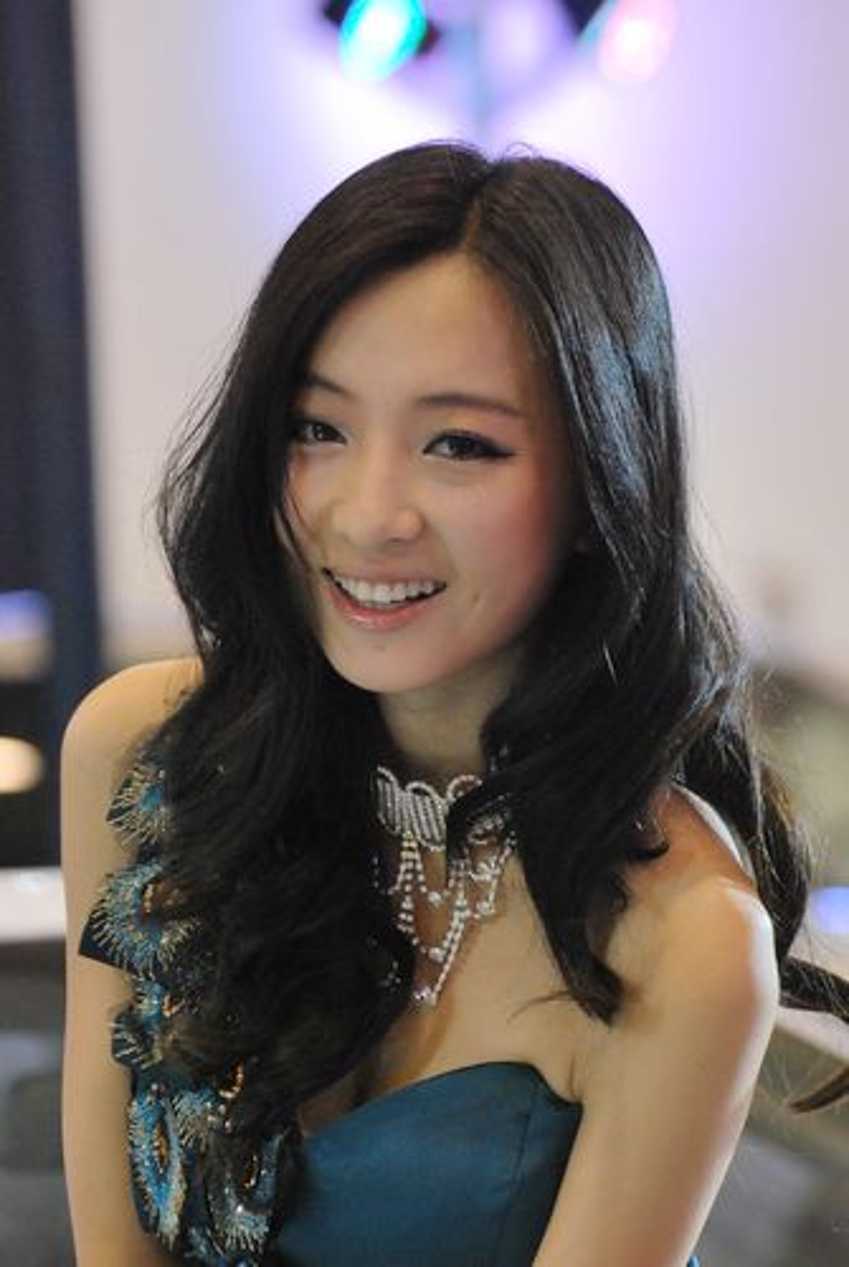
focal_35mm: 188
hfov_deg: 7.3
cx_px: 424
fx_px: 6609
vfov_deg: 11.0
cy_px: 634
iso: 800
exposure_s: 1/100
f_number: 4.8
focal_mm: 125
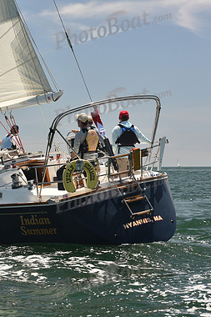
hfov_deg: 12.7
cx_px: 12
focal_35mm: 107
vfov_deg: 19.1
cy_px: 160
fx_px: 941
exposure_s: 1/800
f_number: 5
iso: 250
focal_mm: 70
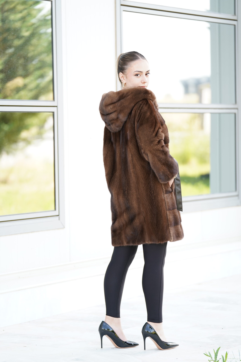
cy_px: 181
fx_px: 1275
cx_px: 120
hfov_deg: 10.8
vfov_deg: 16.1
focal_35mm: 127
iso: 250
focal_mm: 127
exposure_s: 1/250
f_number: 2.8
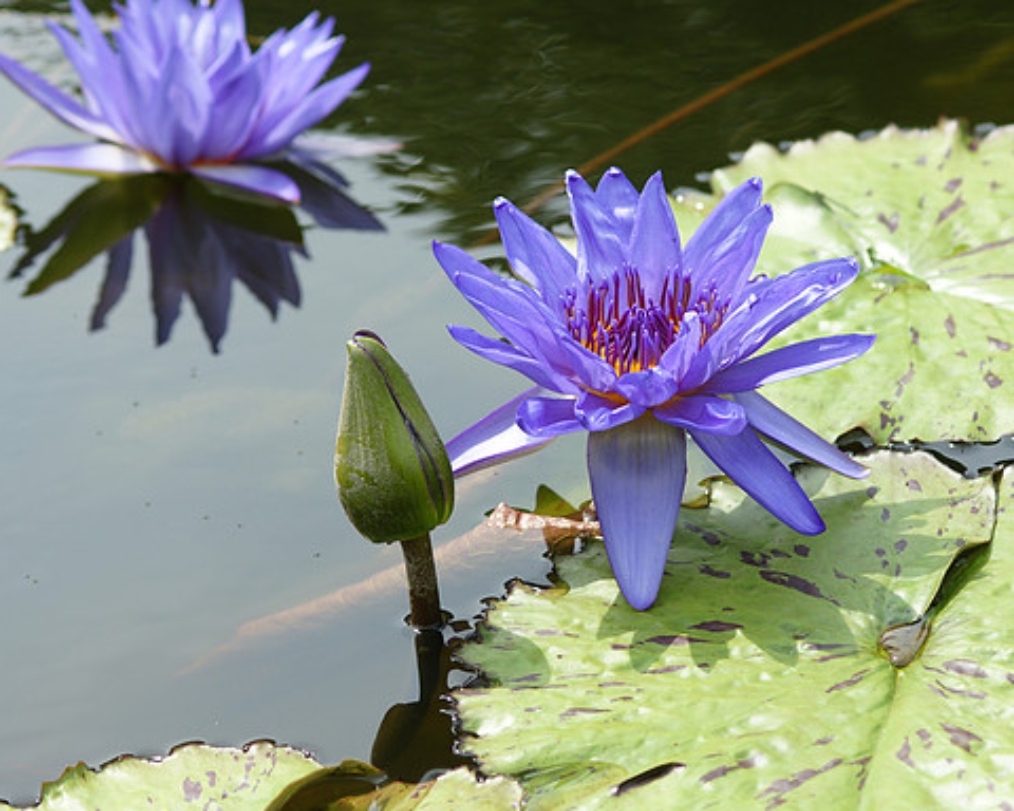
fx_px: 5359
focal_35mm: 179
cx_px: 448
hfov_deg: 10.8
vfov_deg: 8.7
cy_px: 407
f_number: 5.6
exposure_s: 1/400
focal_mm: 105
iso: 200
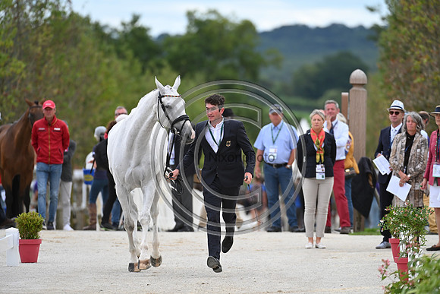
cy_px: 147
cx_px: 220
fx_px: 4890
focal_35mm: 400
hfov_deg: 5.2
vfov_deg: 3.4
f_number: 5.6
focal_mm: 400
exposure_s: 1/1600
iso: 640
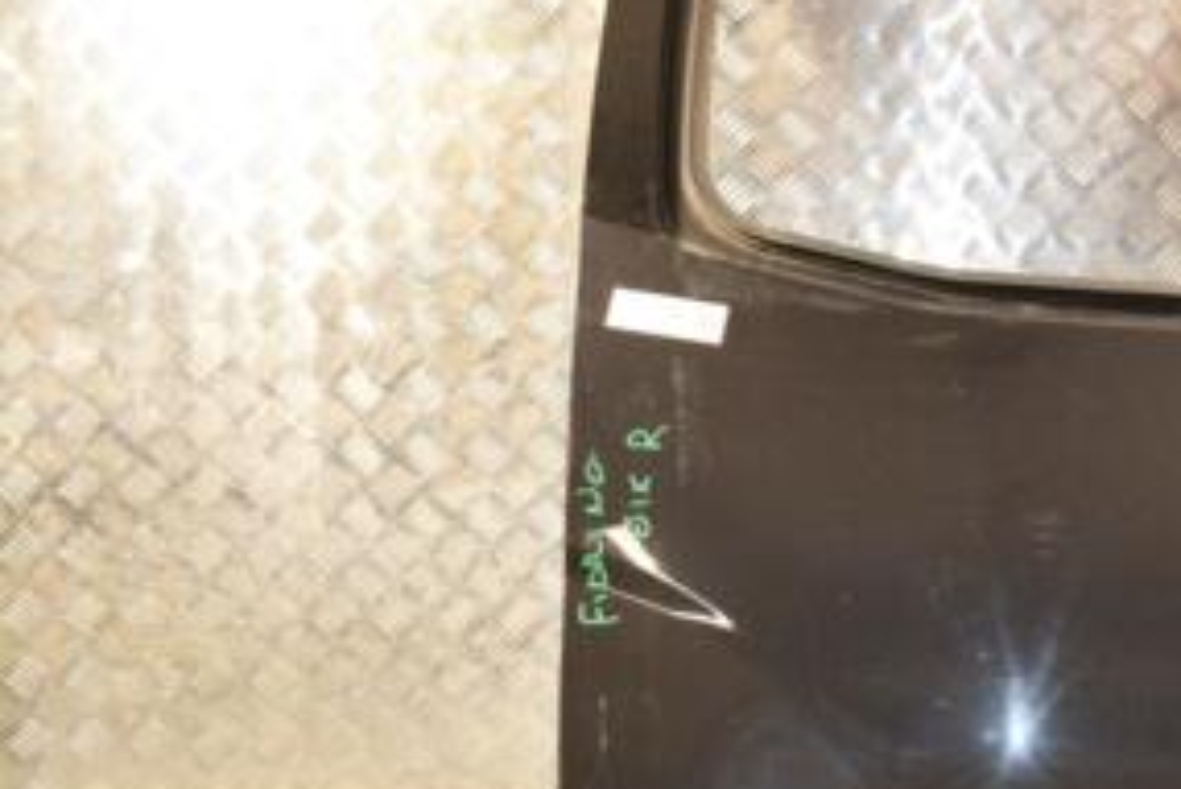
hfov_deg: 29.3
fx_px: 2168
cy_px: 520
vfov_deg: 20.6
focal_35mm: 66
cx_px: 1041
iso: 800
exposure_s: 1/200
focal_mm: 21
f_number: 5
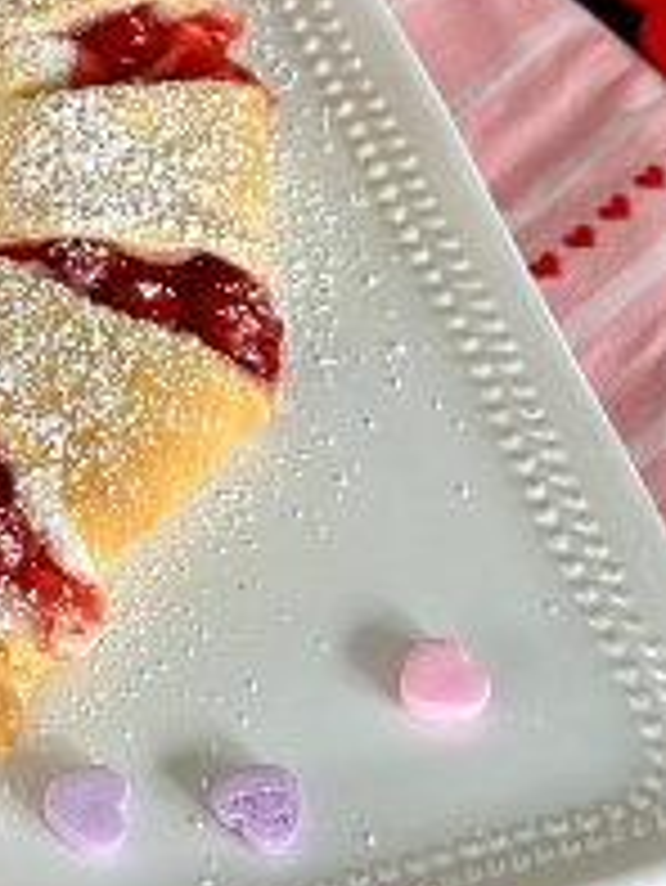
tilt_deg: -49.2
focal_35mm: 146
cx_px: -342
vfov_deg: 13.3
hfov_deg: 9.9
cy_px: -76
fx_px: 3741
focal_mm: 6.86
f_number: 1.78
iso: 200
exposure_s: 1/60
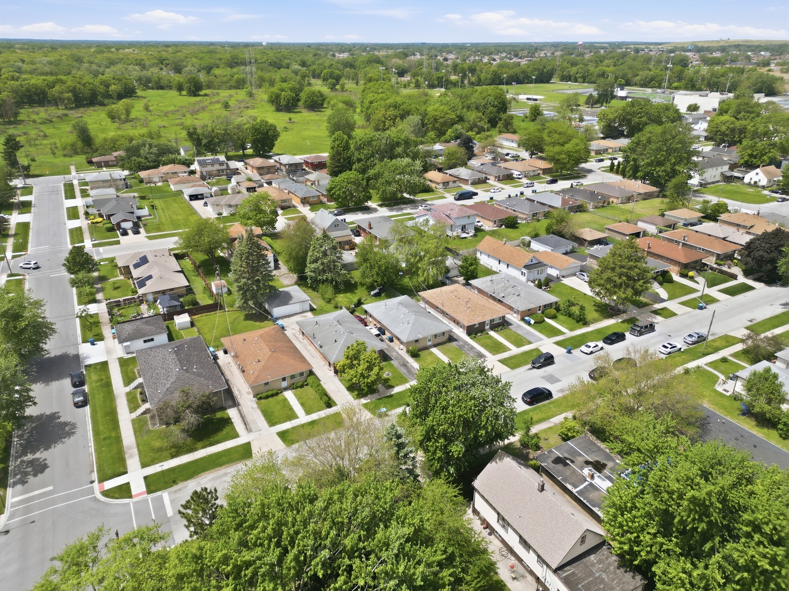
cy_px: 296
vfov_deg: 56.8
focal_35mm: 24
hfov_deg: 71.6
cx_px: 394
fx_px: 547
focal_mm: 6.7
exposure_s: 1/2500
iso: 130
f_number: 1.7
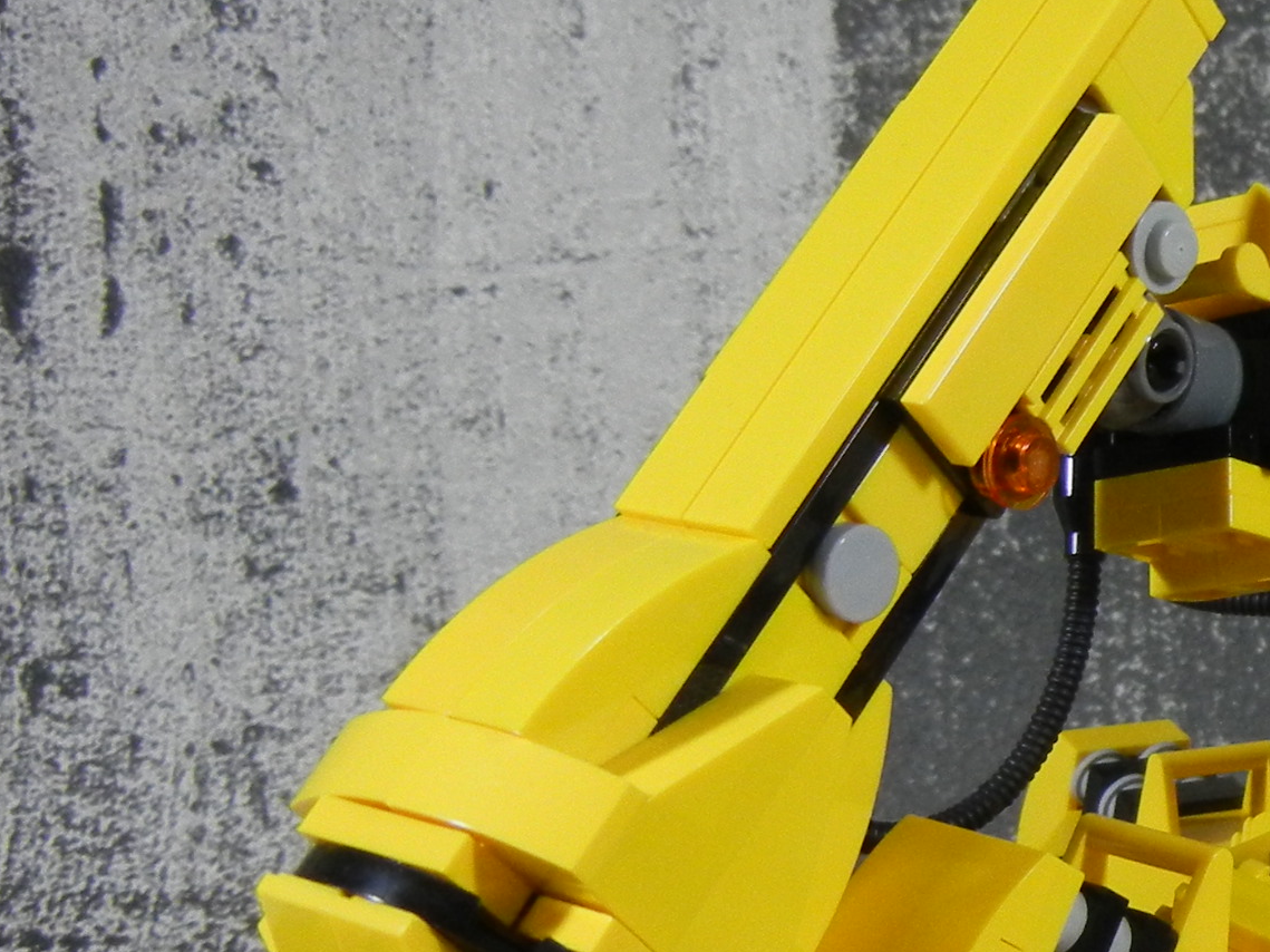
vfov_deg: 17.0
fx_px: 3155
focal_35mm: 86
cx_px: 1664
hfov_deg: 20.7
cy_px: 742
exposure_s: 1/54.3
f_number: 3.5
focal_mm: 5.4
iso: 400
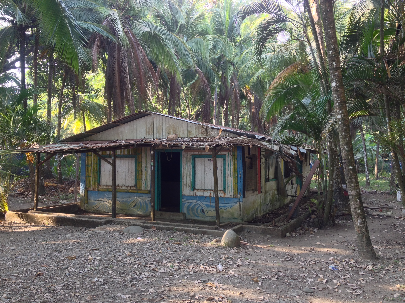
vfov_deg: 40.7
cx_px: 202
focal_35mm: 35
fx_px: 409
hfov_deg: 52.6
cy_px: 152
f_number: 2.4
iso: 50
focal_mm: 4.28
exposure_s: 1/60
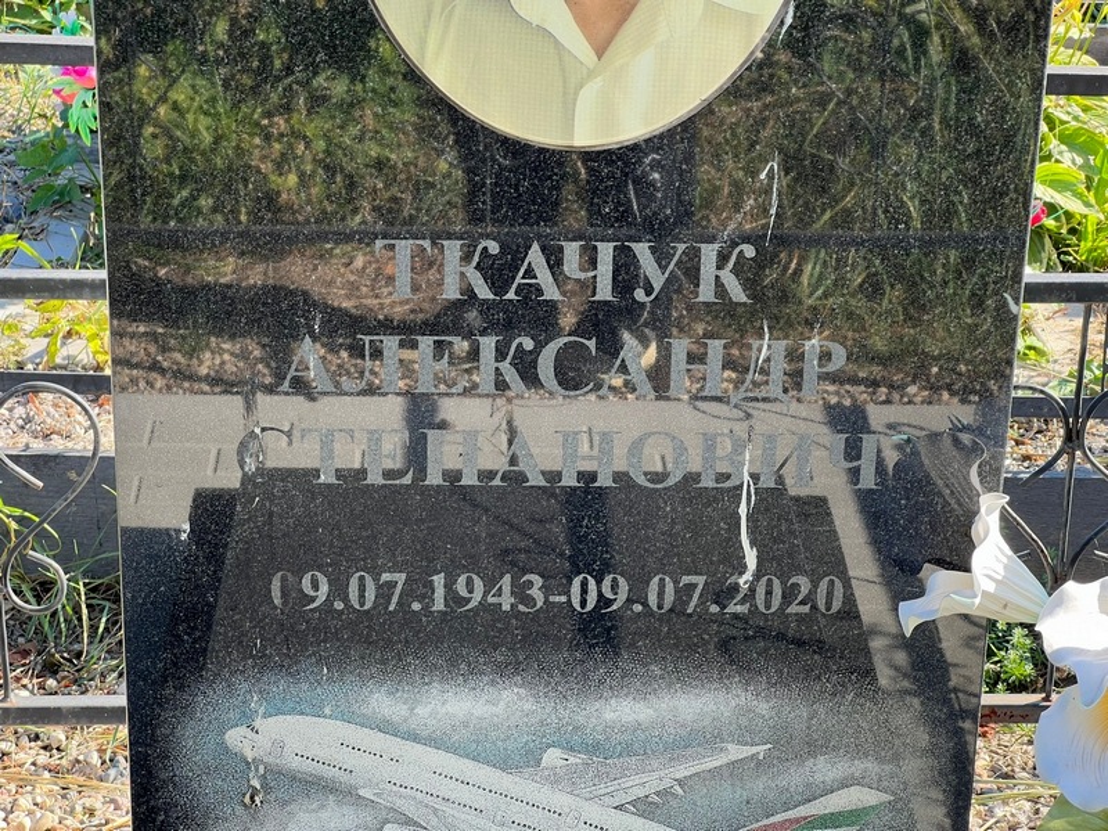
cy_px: 416
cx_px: 554
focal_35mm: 77
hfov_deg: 25.3
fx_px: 2465
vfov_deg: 19.1
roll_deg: -0.7
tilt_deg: -22.6
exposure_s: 1/99
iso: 32
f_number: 2.8
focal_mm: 9
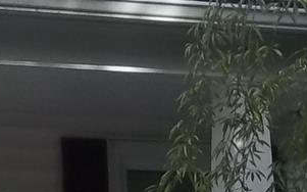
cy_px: 261
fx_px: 1631
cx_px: 34
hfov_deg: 10.7
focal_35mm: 195
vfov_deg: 6.7
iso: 80
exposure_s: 1/400
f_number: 3.5
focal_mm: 4.9
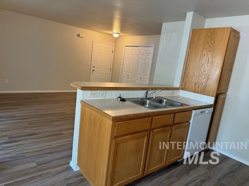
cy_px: 93
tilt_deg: -11.7
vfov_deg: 56.8
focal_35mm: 24
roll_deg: -7.3
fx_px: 173
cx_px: 124
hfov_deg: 71.6
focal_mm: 6.76
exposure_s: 1/120
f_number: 1.78
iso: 200
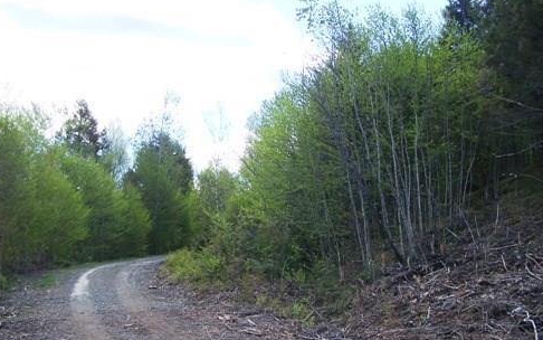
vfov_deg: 24.4
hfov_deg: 38.2
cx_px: 274
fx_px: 785
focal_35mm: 53
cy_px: 190
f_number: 2.8
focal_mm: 6.3
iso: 64
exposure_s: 1/400
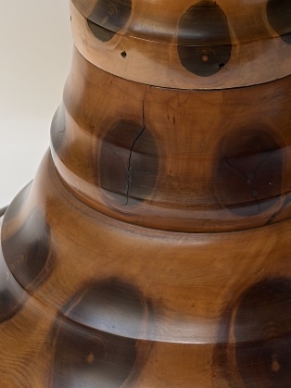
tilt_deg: -25.4
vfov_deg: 13.2
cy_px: 70
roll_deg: -0.4
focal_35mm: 149
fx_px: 1671
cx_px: 217
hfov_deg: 9.9
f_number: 1.6
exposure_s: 1/94
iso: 50
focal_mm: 5.96
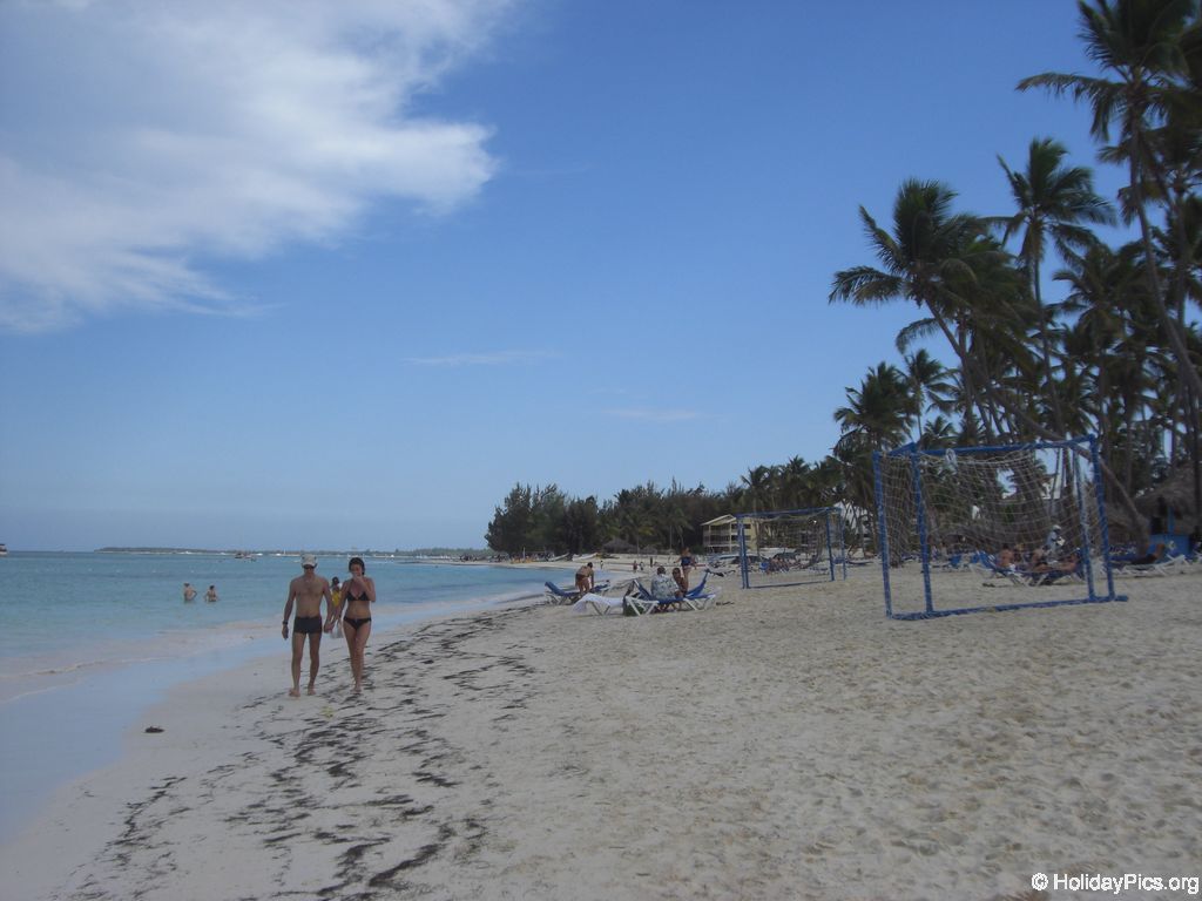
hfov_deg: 49.0
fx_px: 1320
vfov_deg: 37.7
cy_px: 450
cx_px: 601
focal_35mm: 38
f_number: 8
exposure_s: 1/160
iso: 64
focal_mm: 6.2
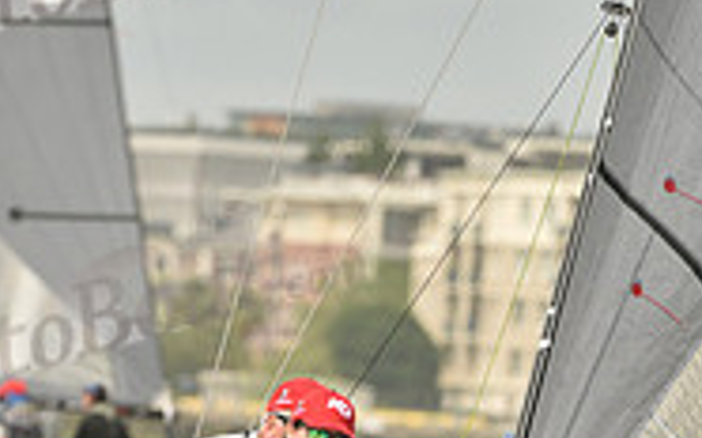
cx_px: 566
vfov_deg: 1.4
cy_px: 466
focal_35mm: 955
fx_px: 18260
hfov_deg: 2.2
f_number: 7.1
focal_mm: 300
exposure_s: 1/1250
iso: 320
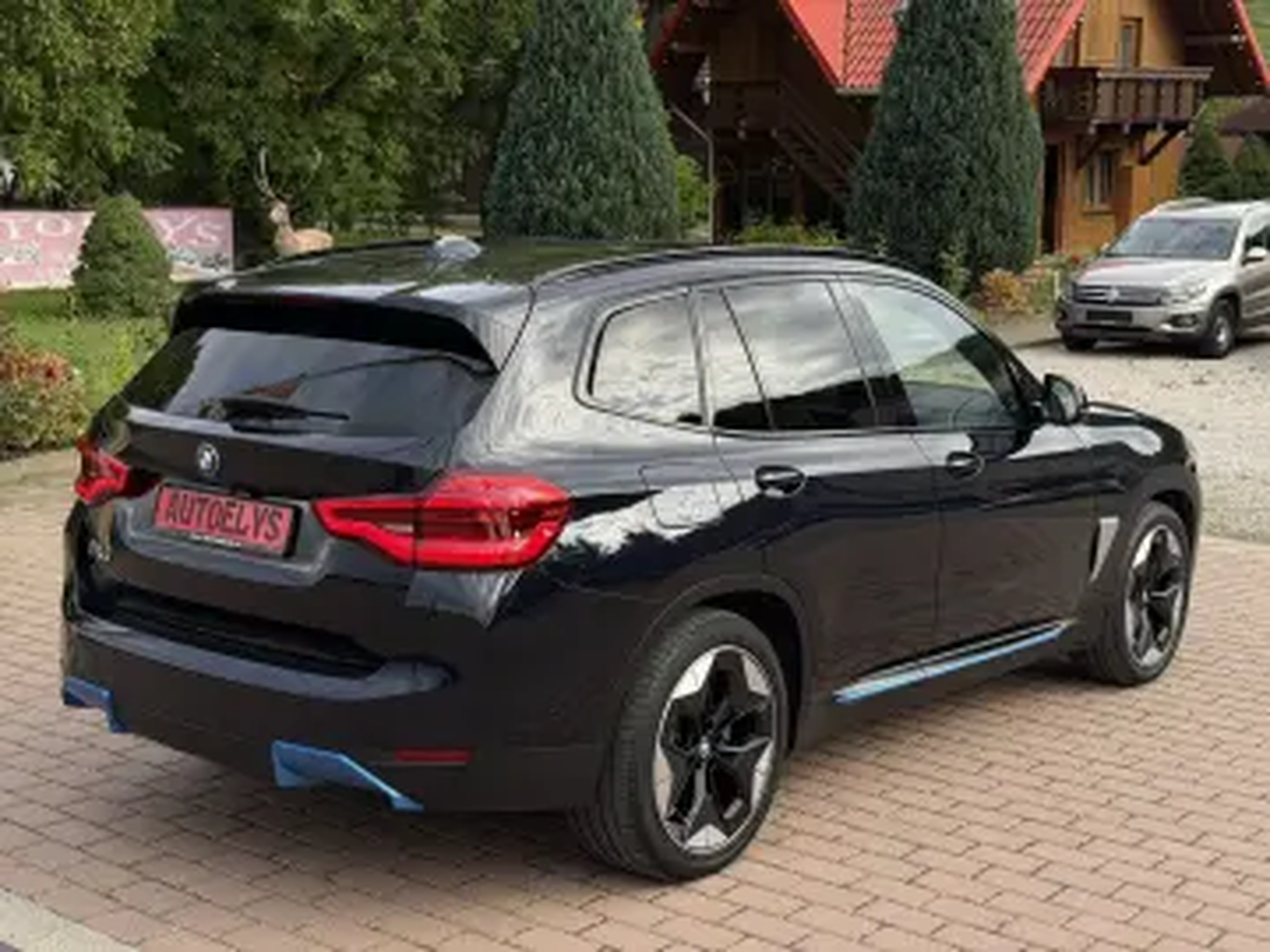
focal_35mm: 48
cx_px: 635
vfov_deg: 30.3
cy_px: 476
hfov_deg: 39.7
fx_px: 1761
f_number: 1.78
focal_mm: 6.76
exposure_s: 1/875
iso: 64
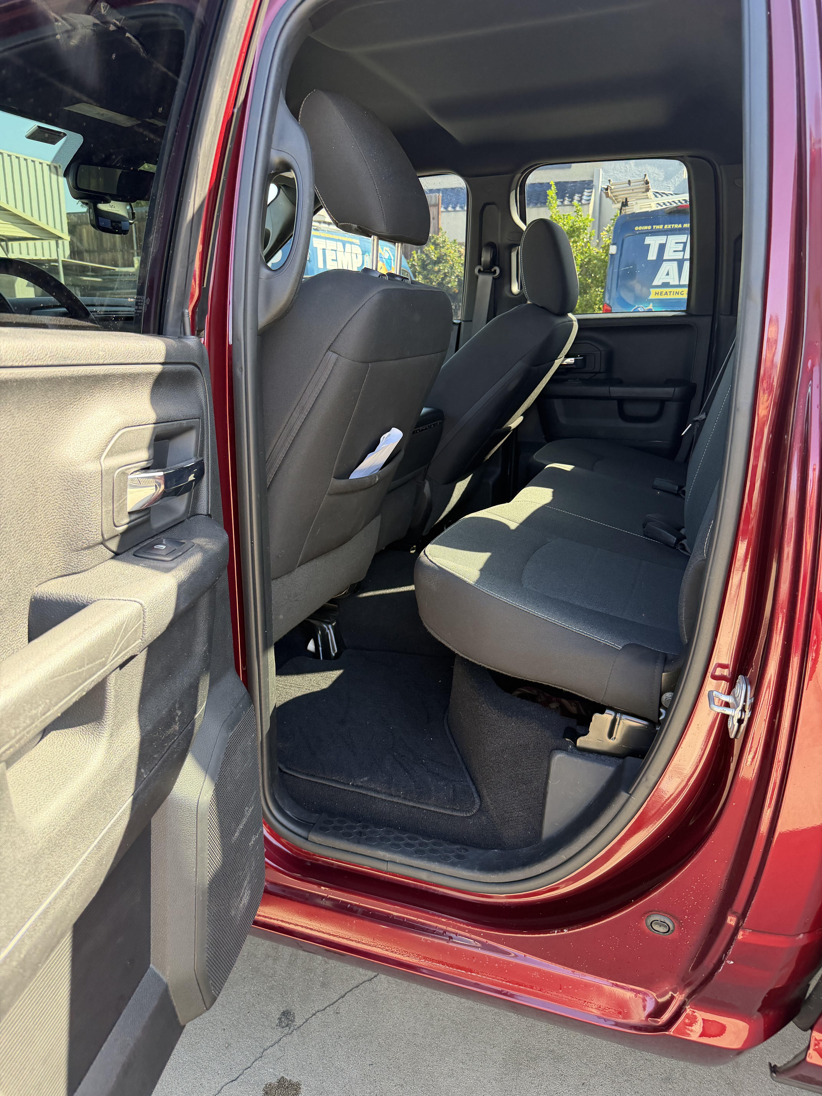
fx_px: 760
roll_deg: +1.8
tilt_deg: -14.0
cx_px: 411
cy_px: 548
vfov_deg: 71.6
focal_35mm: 24
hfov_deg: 56.8
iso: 200
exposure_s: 1/220
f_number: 1.78
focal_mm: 6.76
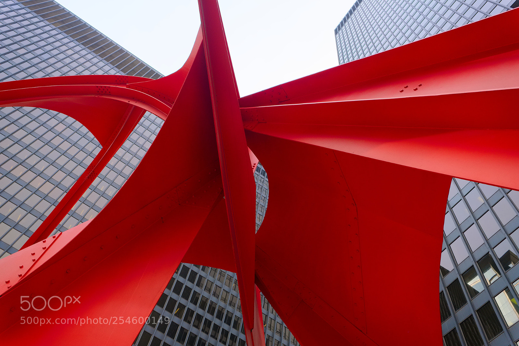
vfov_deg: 37.8
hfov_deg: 54.4
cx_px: 260
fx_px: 504
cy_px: 173
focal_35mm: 35
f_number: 6.4
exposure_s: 1/550
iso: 800
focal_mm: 23
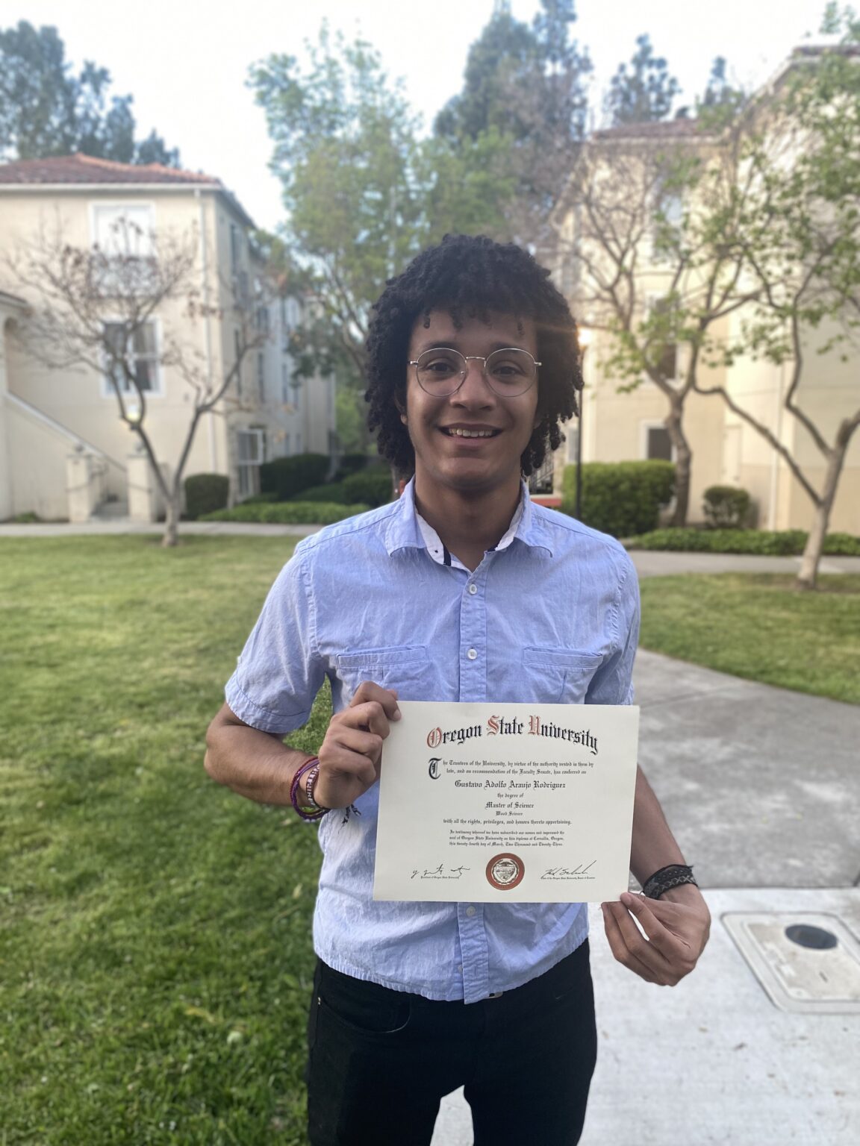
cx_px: 430
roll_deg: +0.6
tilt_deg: -7.3
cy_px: 573
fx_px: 861
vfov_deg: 67.3
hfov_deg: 53.1
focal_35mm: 26
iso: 125
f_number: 1.8
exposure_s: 1/90
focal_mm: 4.25
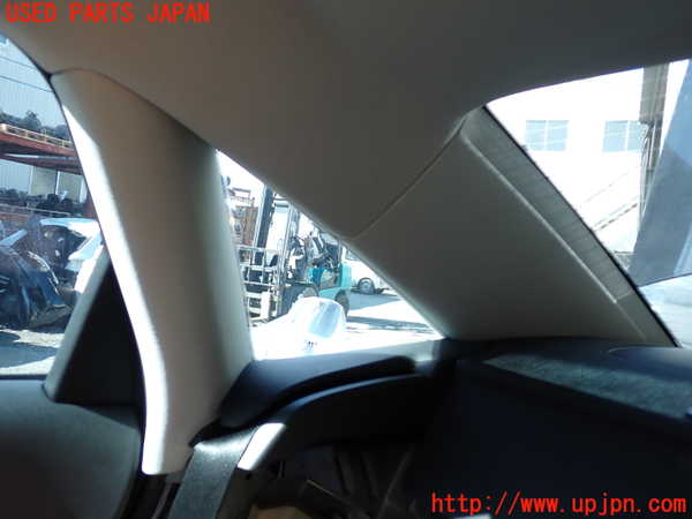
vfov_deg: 46.8
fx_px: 600
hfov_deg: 60.0
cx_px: 346
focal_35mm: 30
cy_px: 260
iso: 125
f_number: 2.3
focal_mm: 5.4
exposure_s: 1/60
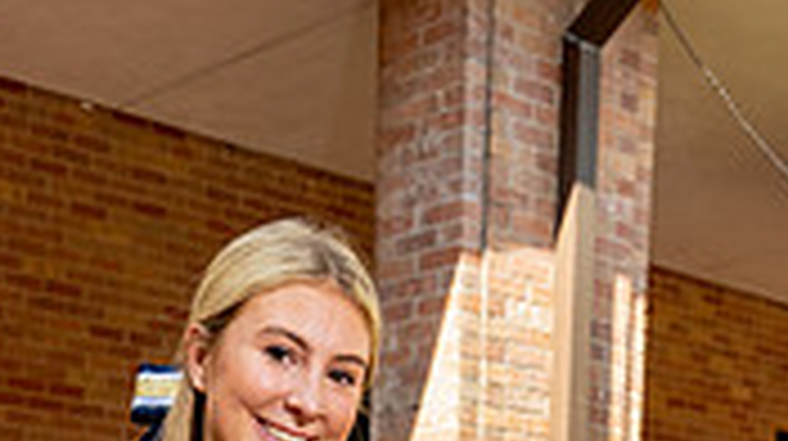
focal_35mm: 81
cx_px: 326
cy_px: 968
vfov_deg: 12.5
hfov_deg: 26.2
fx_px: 1691
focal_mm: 30
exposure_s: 1/320
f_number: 4.5
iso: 250
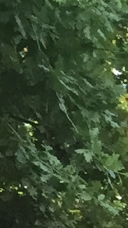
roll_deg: -0.3
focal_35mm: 317
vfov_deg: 6.2
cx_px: 658
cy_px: 710
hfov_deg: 3.5
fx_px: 1911
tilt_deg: -4.2
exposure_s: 1/33
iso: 32
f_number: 2.2
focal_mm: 4.15
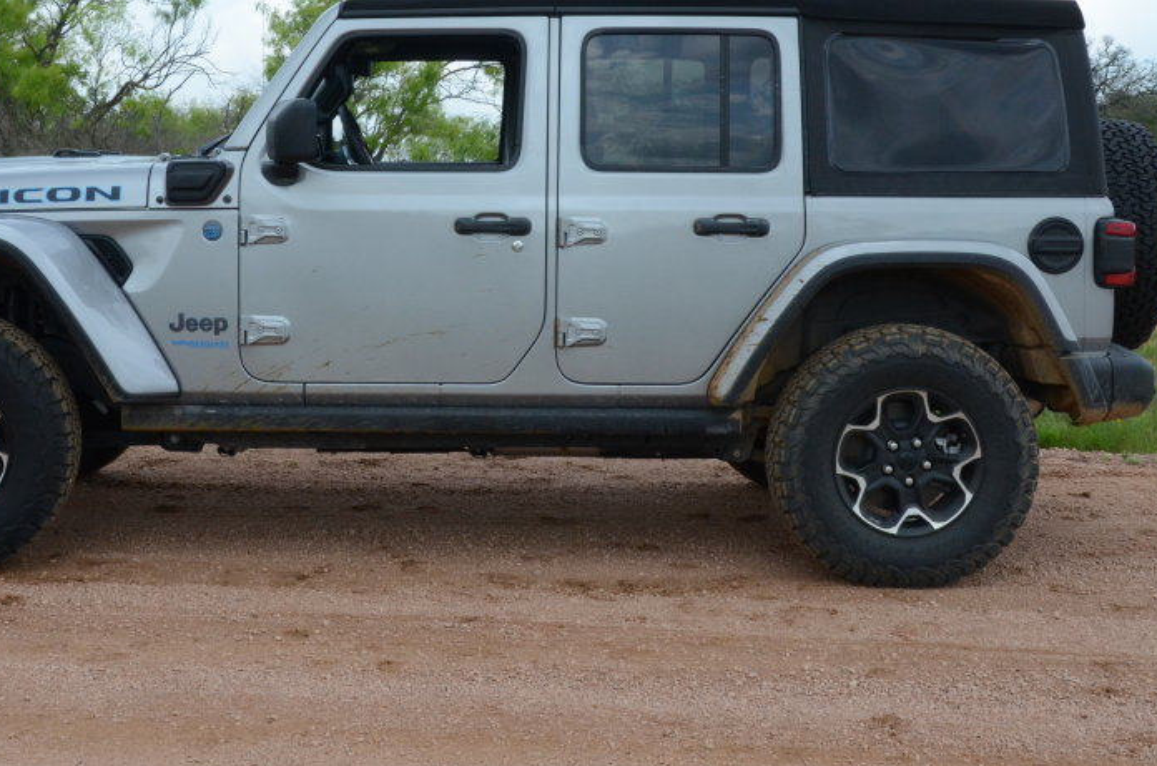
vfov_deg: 24.0
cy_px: 258
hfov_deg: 35.6
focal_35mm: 56
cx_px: 491
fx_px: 1796
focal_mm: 26
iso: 1250
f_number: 13
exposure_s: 1/640
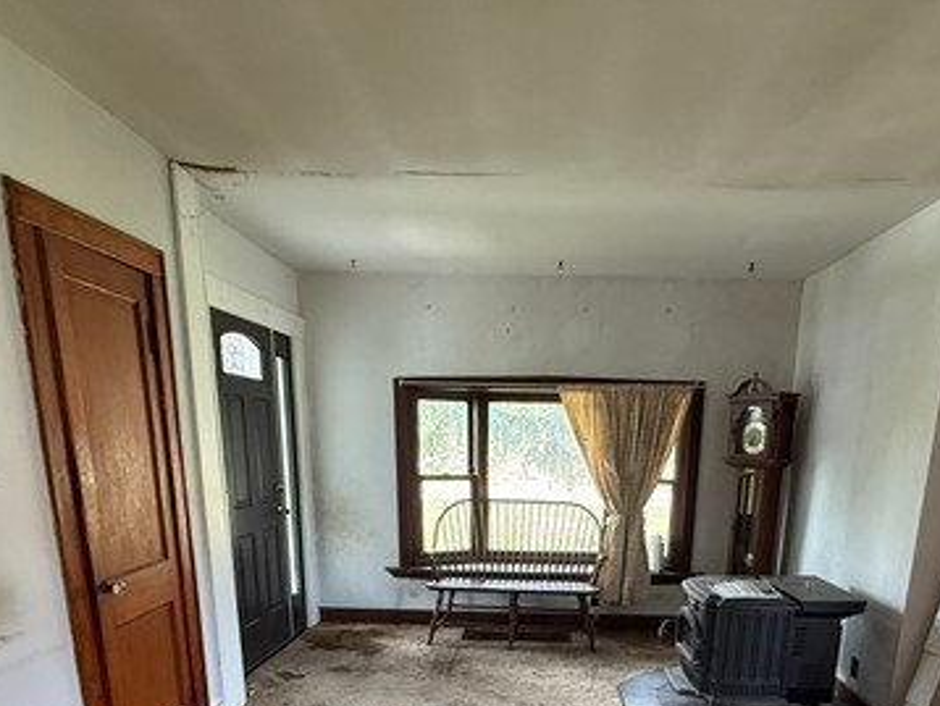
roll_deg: -1.7
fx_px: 679
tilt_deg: -14.5
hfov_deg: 69.0
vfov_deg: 49.7
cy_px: 617
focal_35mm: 25
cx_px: 533
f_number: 2.2
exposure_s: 1/90
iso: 320
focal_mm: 2.22
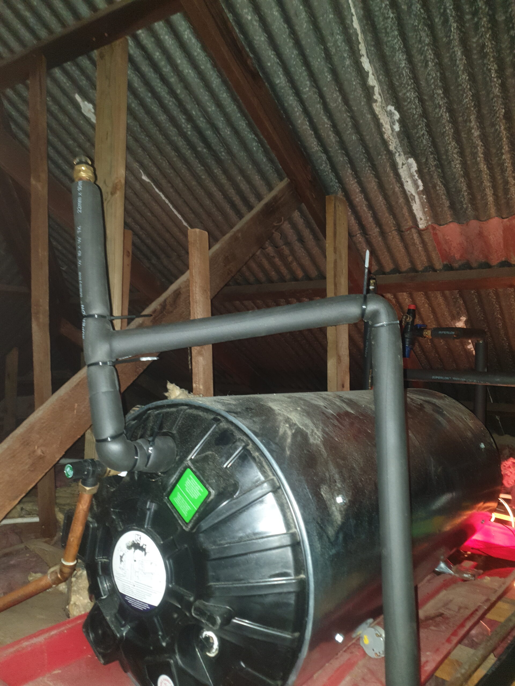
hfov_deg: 53.1
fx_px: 516
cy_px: 343
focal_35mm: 26
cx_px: 258
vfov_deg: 67.3
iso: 125
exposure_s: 1/15
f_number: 1.5
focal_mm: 4.3
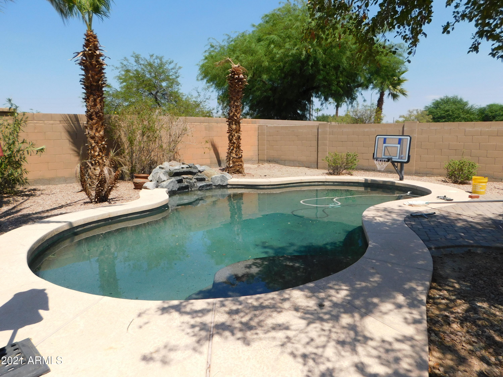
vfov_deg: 56.8
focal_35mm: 24
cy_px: 188
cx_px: 252
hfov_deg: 71.6
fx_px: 349
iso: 125
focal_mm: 4.1
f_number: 6
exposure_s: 1/500
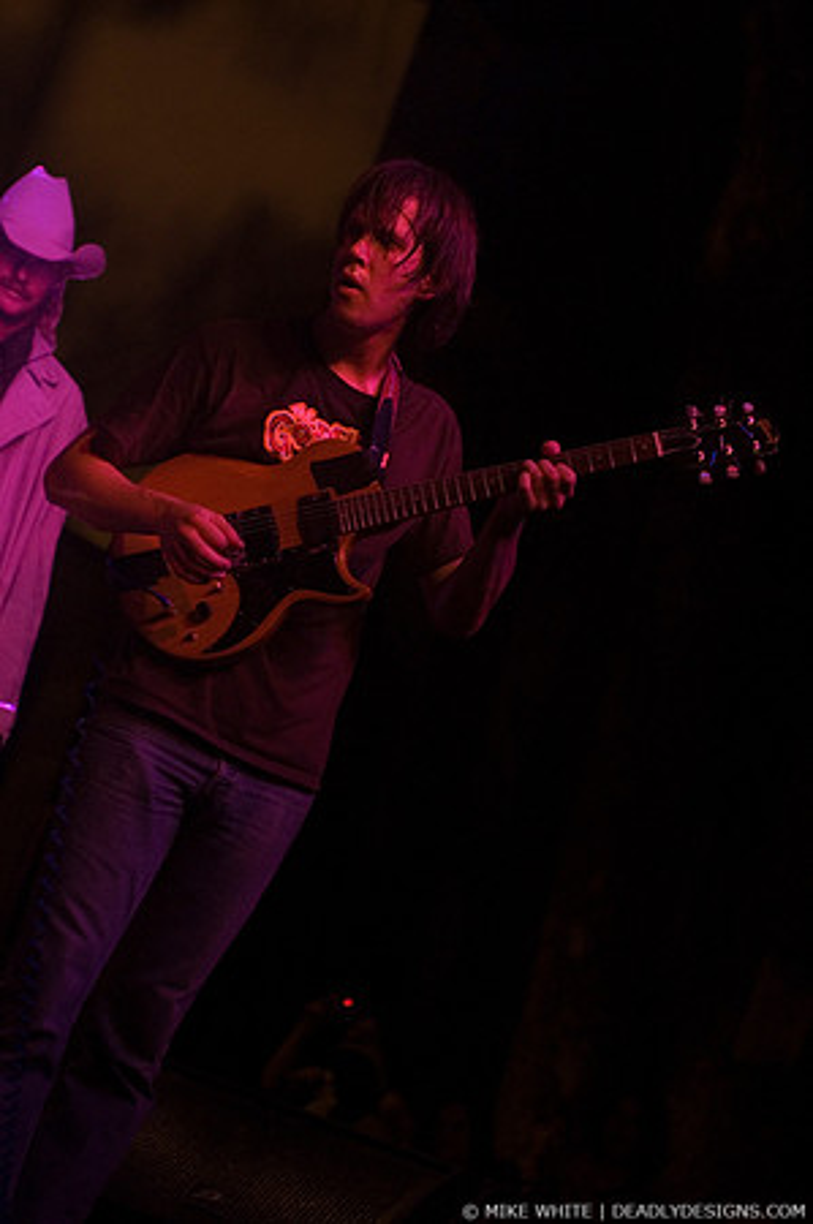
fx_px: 3565
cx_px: 406
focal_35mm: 105
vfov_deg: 19.5
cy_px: 612
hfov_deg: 13.0
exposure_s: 1/160
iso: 800
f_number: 3.2
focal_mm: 70
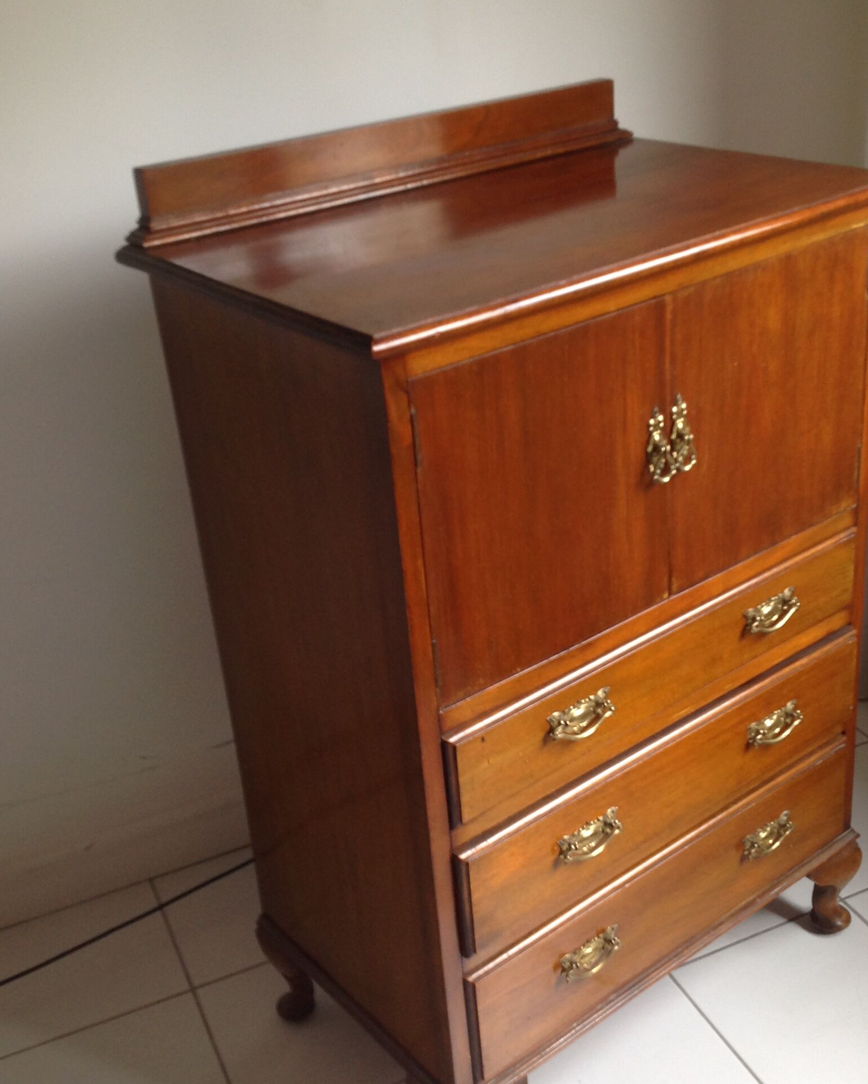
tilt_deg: -24.0
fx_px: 1477
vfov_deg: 40.3
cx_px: 519
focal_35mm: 46
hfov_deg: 32.7
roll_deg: +3.9
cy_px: 558
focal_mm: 4.28
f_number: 2.4
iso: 50
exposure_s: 1/15
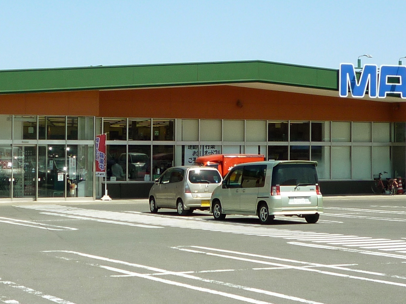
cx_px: 190
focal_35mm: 99
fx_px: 1161
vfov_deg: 14.9
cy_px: 110
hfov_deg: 19.8
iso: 80
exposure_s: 1/500
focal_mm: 5.8
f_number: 4
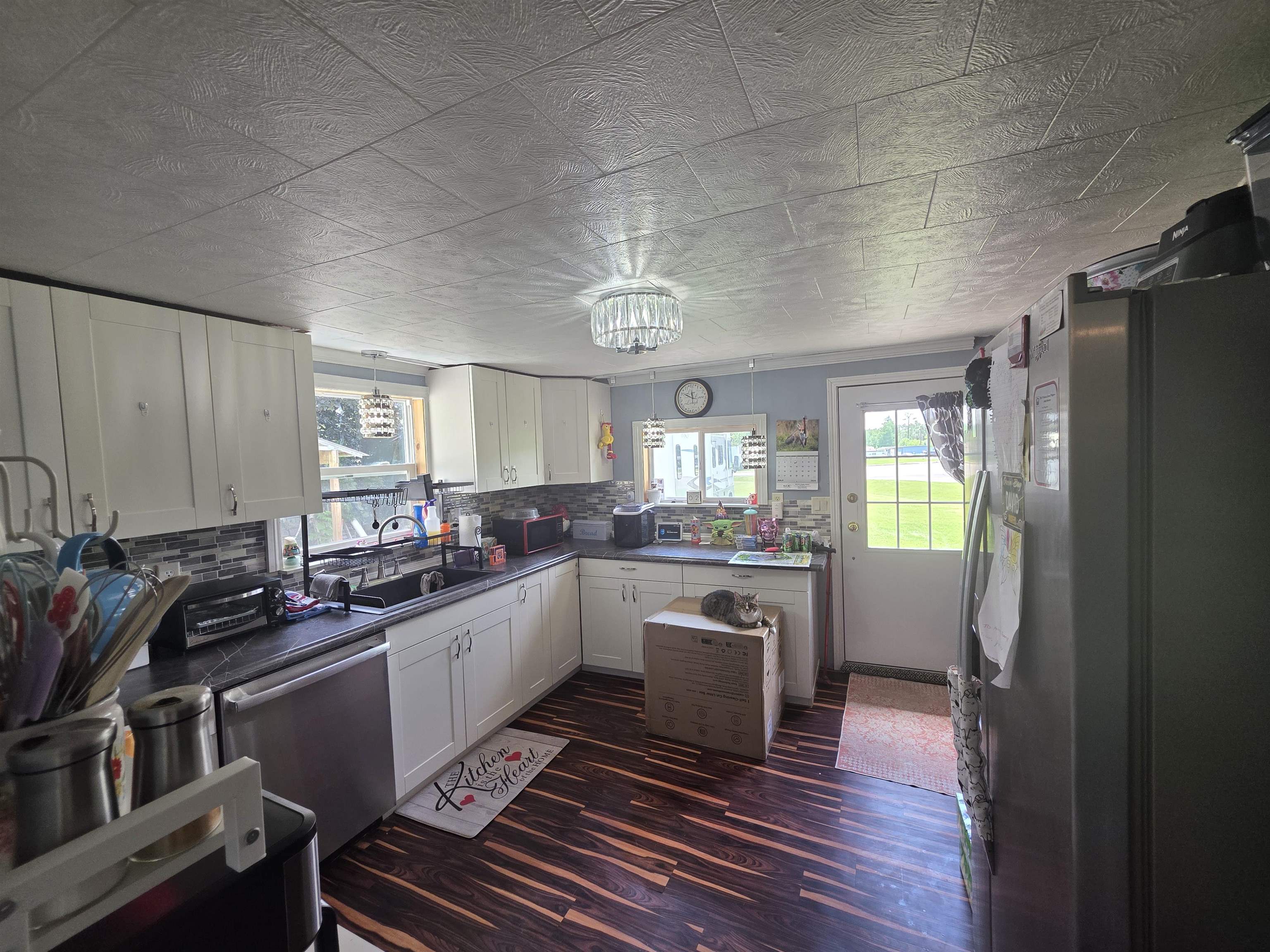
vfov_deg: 89.9
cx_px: 635
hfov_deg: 106.2
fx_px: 477
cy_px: 476
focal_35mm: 13
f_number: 1.9
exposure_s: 1/120
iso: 100
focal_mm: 2.2
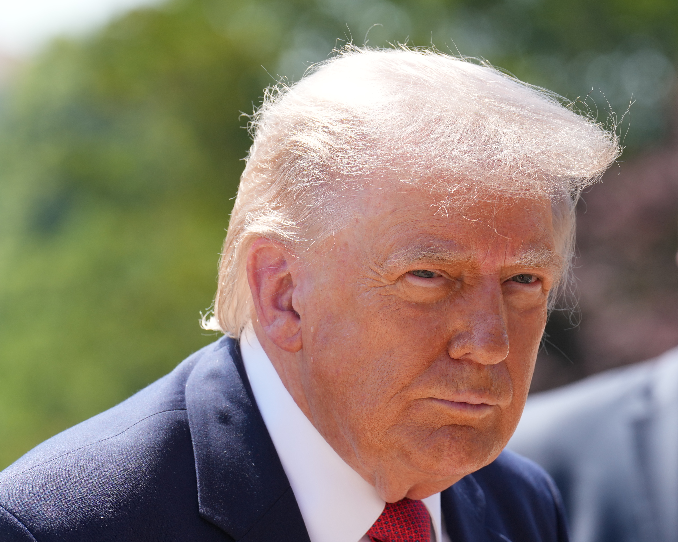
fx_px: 6802
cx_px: 280
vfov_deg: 4.6
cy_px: 271
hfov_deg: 5.7
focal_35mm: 339
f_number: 5.6
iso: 400
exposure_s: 1/800
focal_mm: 200
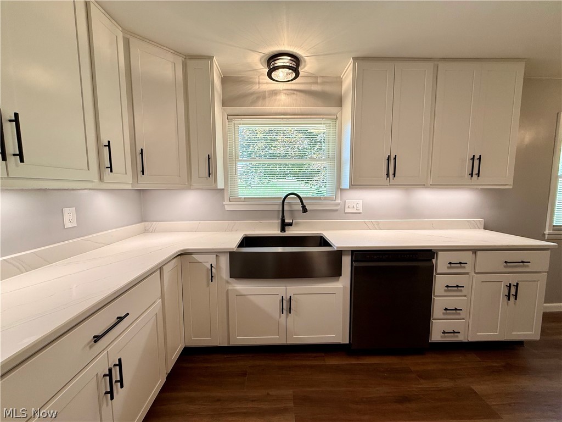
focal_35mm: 14
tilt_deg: -4.3
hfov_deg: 102.1
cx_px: 281
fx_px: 227
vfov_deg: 85.7
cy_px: 211
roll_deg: +1.0
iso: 64
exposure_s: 1/120
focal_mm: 2.22
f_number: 2.2
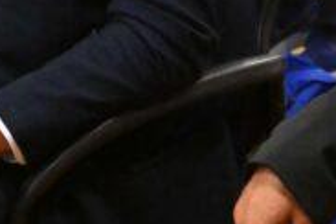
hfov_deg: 5.8
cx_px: 75
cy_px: -144
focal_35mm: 358
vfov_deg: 3.8
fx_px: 3341
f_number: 6.3
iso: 12800
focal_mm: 64
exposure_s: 1/160
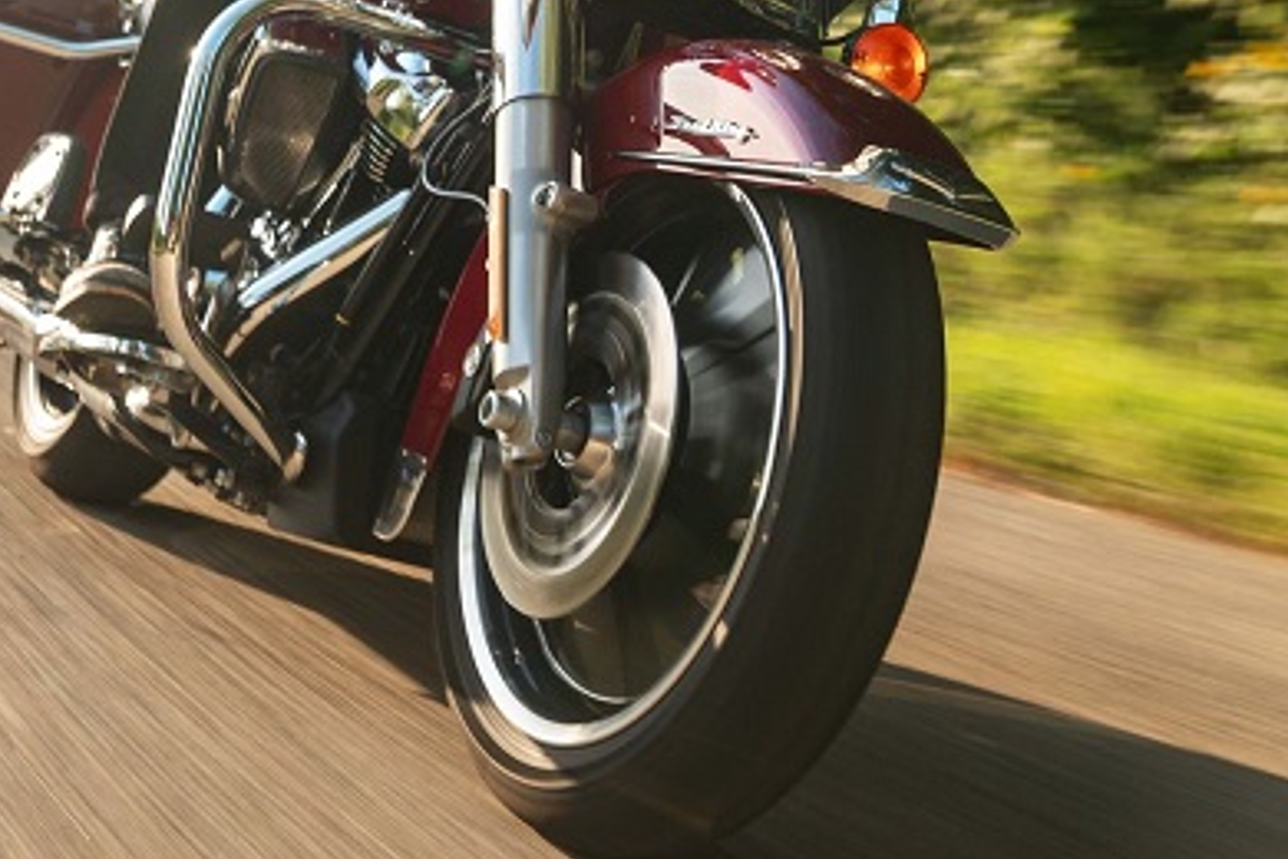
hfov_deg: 31.2
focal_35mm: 63
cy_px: -20
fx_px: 2254
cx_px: 287
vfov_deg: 20.8
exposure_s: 1/80
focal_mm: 24
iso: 320
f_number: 3.5
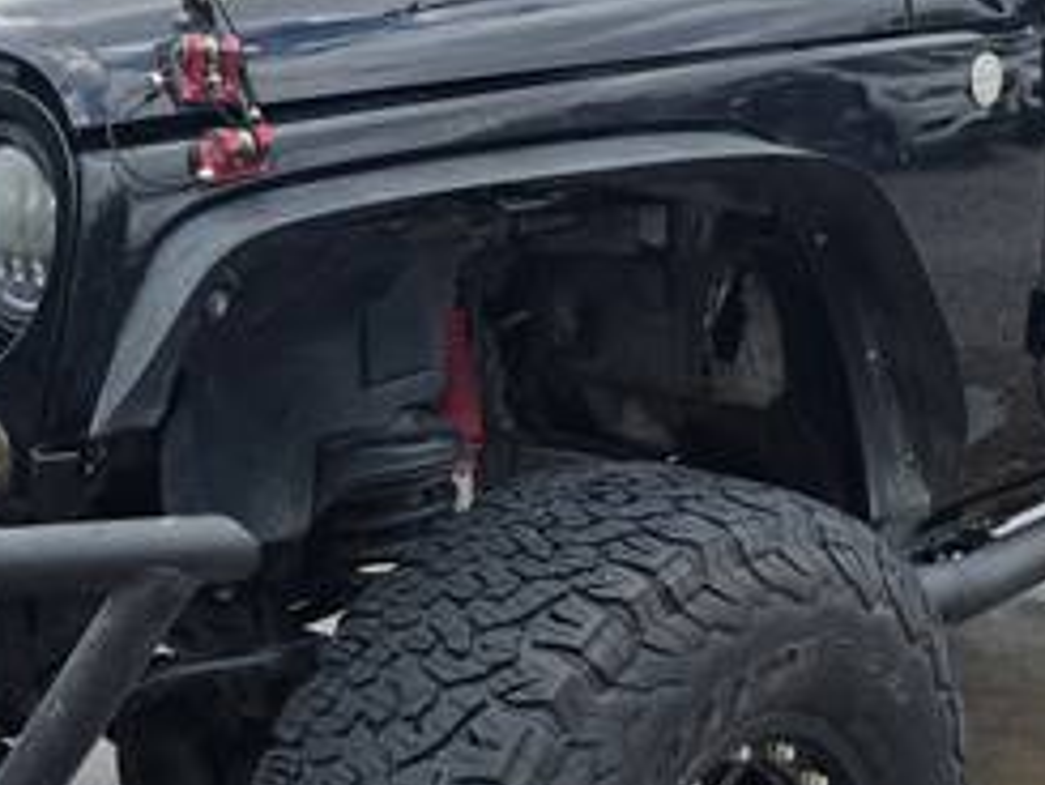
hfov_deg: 32.2
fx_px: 1812
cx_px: 486
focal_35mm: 60
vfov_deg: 24.4
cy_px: 375
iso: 12
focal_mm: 6.3
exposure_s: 1/784
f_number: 1.7
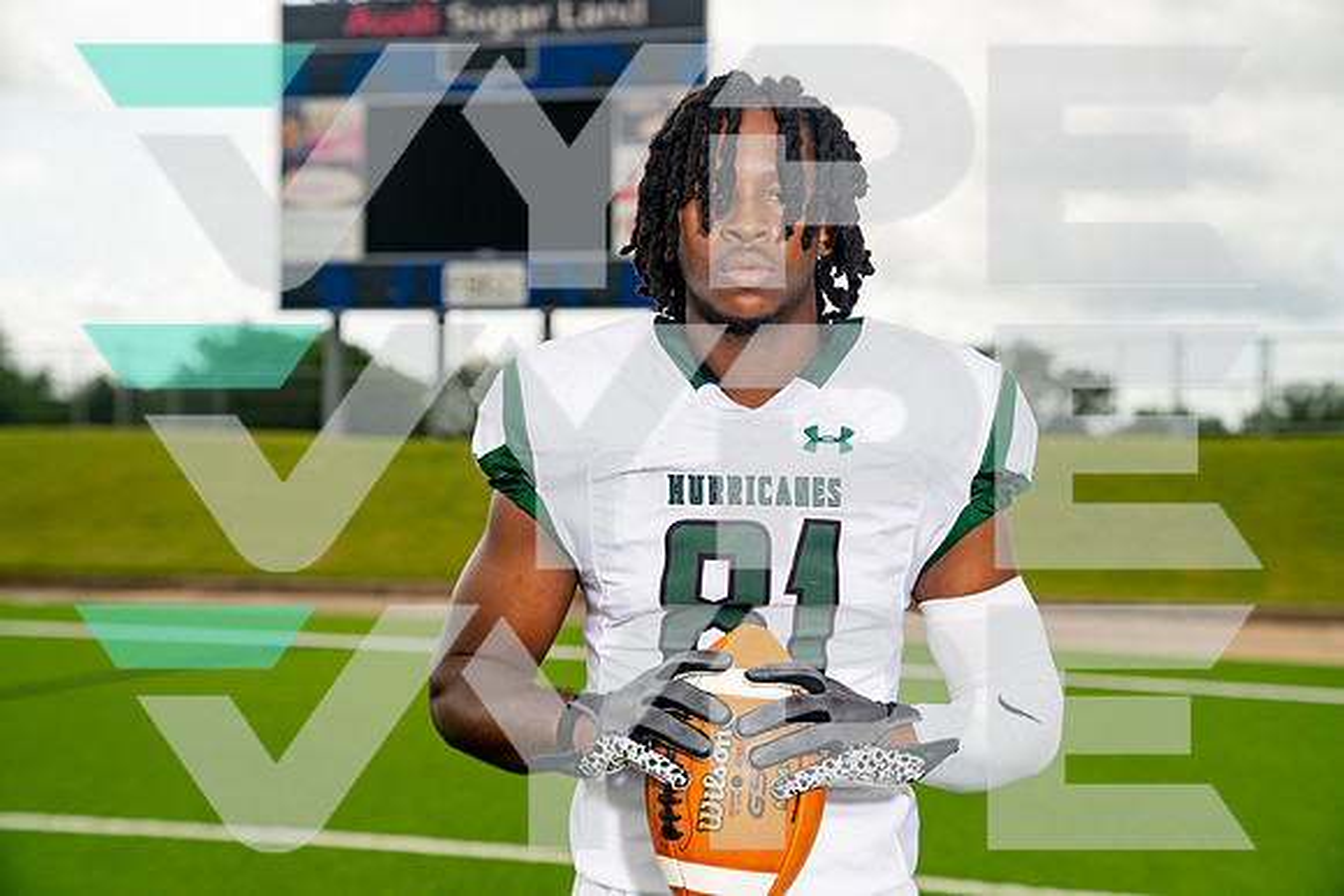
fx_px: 2278
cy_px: 448
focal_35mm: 61
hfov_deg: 32.9
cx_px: 672
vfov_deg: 22.3
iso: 200
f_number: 4
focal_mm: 61
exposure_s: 1/250
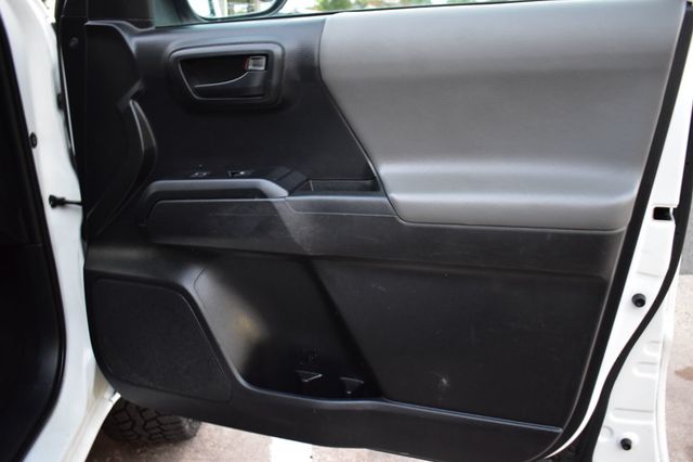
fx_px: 577
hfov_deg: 62.0
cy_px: 231
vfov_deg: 43.6
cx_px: 346
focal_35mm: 30
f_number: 3.8
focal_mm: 20
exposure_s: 1/10
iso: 1600
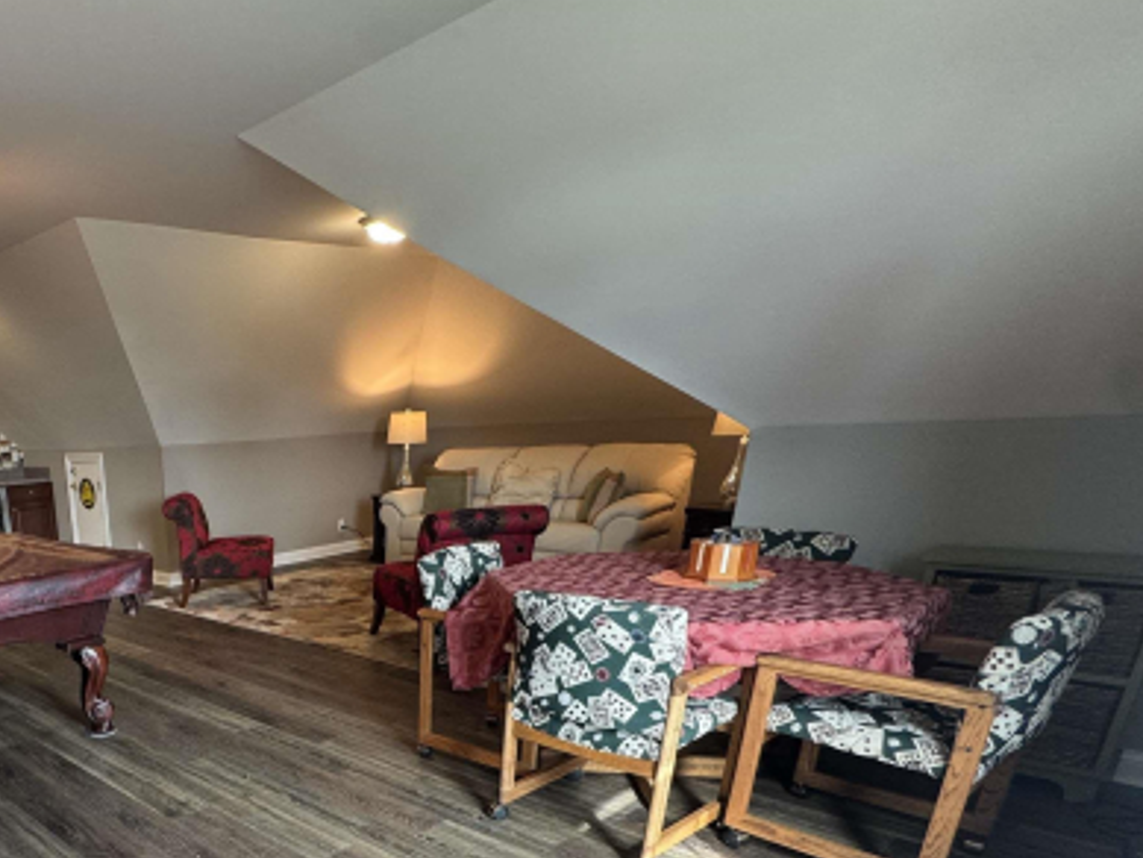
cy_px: 726
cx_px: 198
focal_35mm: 24
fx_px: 793
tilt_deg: -21.7
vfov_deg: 51.9
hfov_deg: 64.0
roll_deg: +3.5
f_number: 2.2
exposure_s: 1/60
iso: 160
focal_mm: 2.22
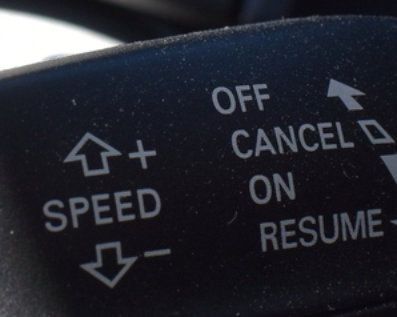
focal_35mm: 153
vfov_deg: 10.1
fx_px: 1797
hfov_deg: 12.6
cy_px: 156
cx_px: 140
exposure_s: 1/250
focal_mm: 20
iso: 360
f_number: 8
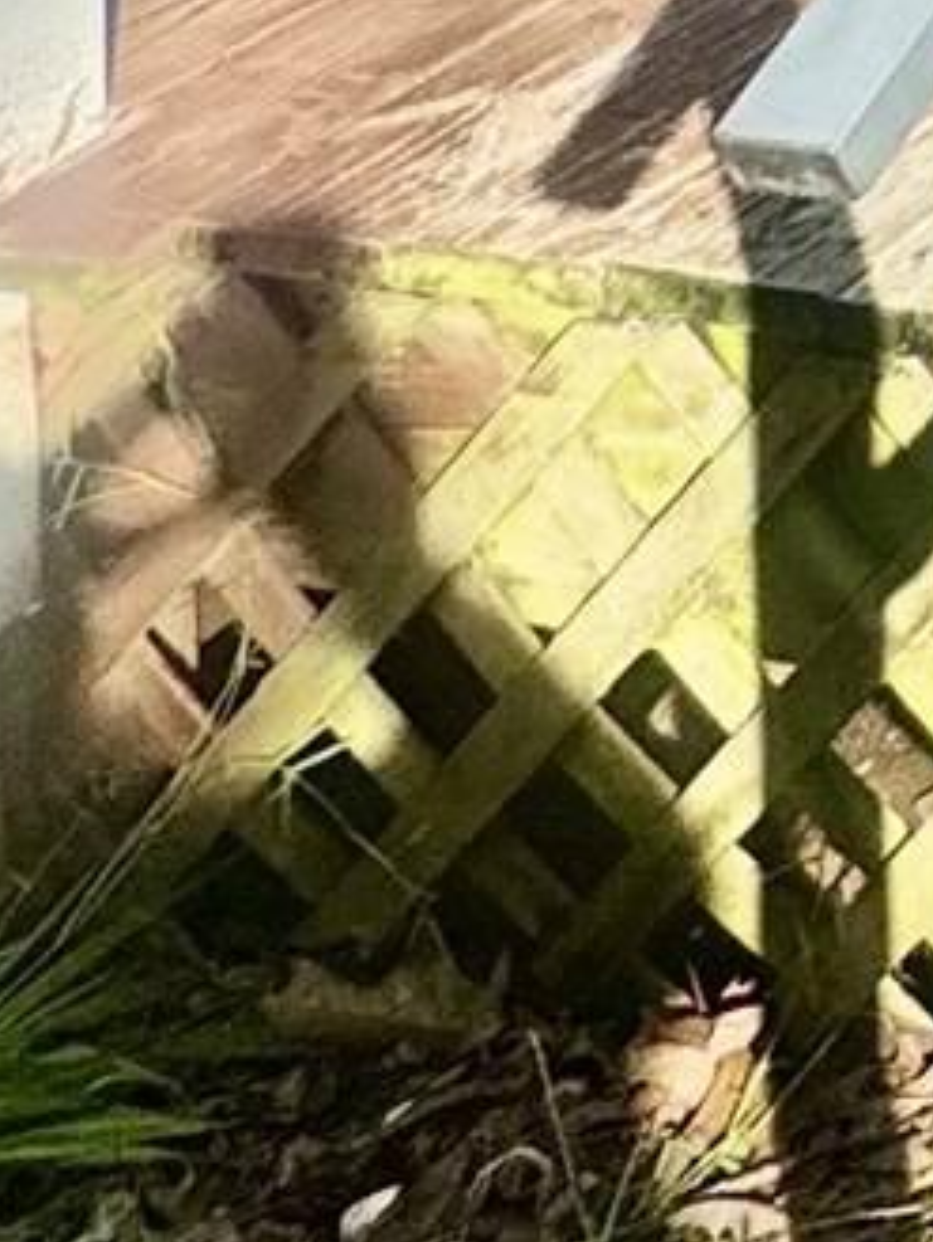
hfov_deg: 10.1
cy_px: -1888
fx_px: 3520
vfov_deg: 13.4
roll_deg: +1.4
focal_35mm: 98
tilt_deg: +0.3
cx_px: 2980
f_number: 2.2
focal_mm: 2.22
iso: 40
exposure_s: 1/625
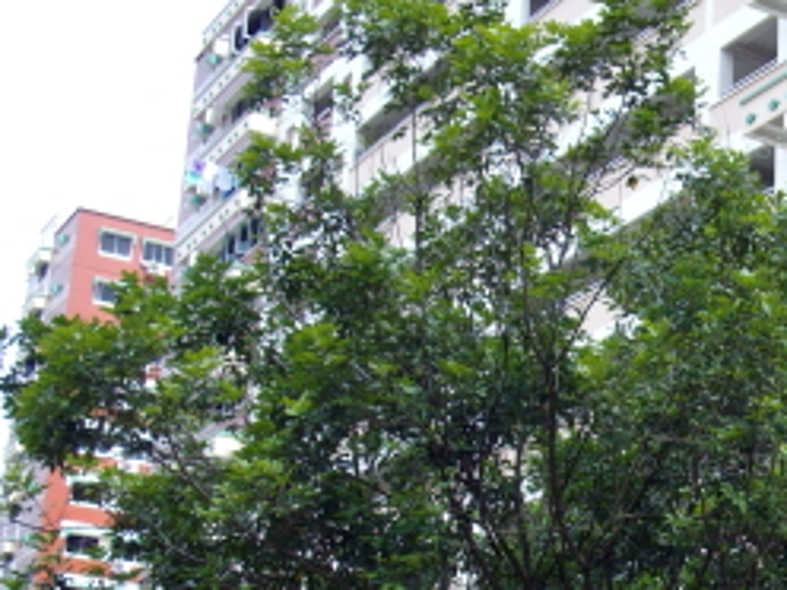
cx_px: 870
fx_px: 1864
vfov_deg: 17.8
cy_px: 469
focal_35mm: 82
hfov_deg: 22.5
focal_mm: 6.2
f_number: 2.8
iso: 80
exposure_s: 1/400
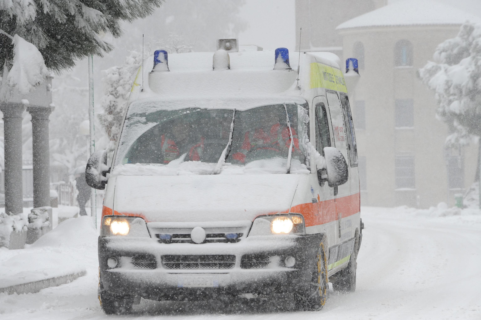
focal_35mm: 185
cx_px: 240
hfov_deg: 11.1
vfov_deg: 7.4
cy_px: 160
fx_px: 2470
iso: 1600
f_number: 14
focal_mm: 185
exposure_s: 1/800
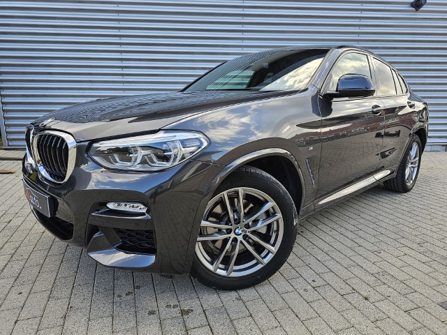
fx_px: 297
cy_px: 168
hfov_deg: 73.9
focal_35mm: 23
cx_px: 224
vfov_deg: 58.9
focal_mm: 6.3
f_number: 1.7
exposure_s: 1/190
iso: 32
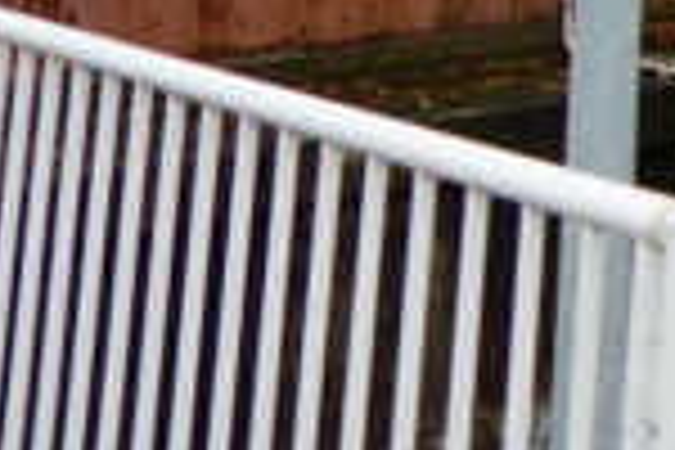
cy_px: -720
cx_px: 1710
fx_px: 2400
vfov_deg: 9.3
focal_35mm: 128
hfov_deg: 12.1
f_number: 4
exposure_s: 1/60
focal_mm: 24
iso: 250
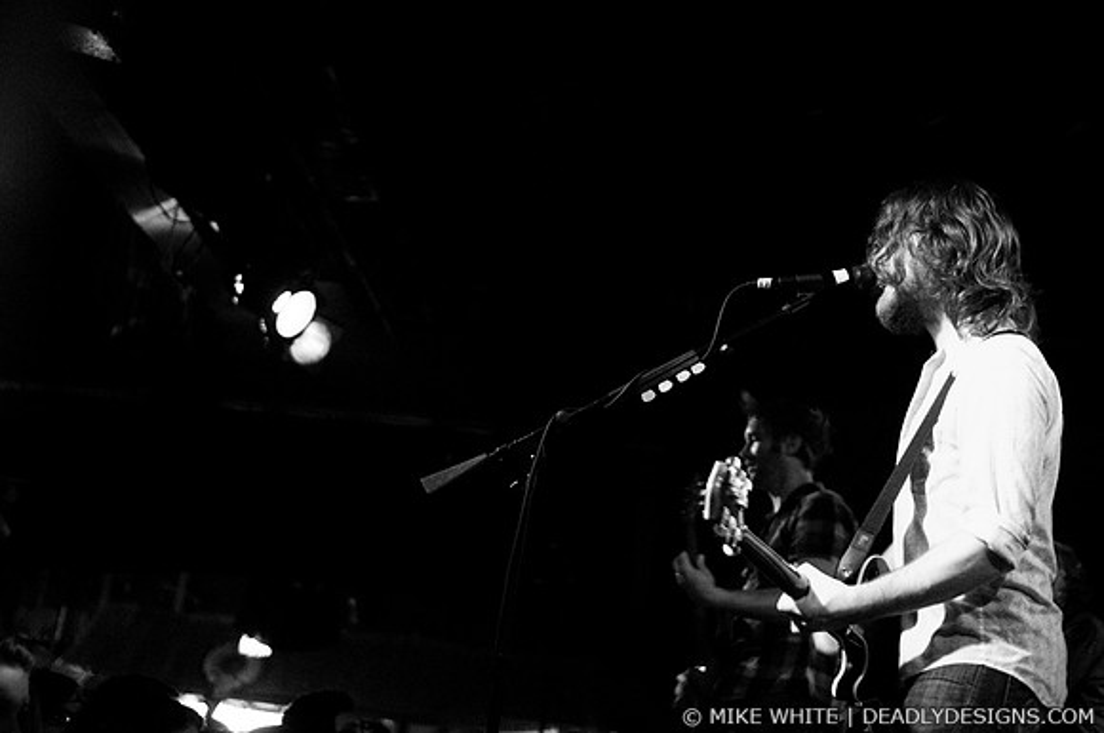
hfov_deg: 43.7
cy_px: 366
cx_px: 552
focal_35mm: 45
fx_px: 1378
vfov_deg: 29.8
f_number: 1.6
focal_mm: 30
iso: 1000
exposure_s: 1/80
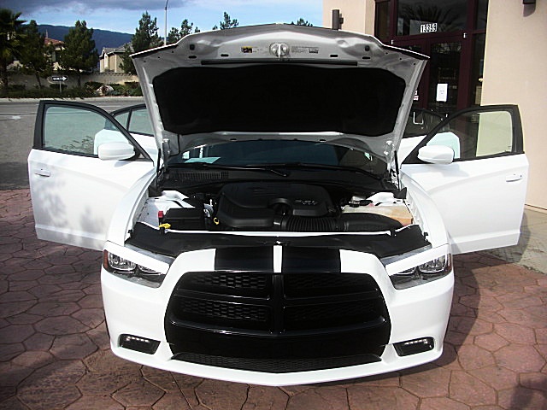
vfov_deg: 39.7
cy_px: 205
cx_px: 274
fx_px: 569
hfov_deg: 51.4
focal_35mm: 36
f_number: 2.8
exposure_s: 1/640
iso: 50
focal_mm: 6.3
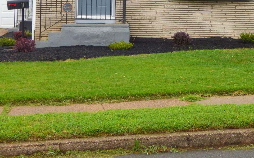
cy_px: -13
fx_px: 575
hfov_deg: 24.8
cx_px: 166
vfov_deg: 15.3
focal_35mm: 83
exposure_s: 1/400
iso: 100
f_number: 3.6
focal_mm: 7.37
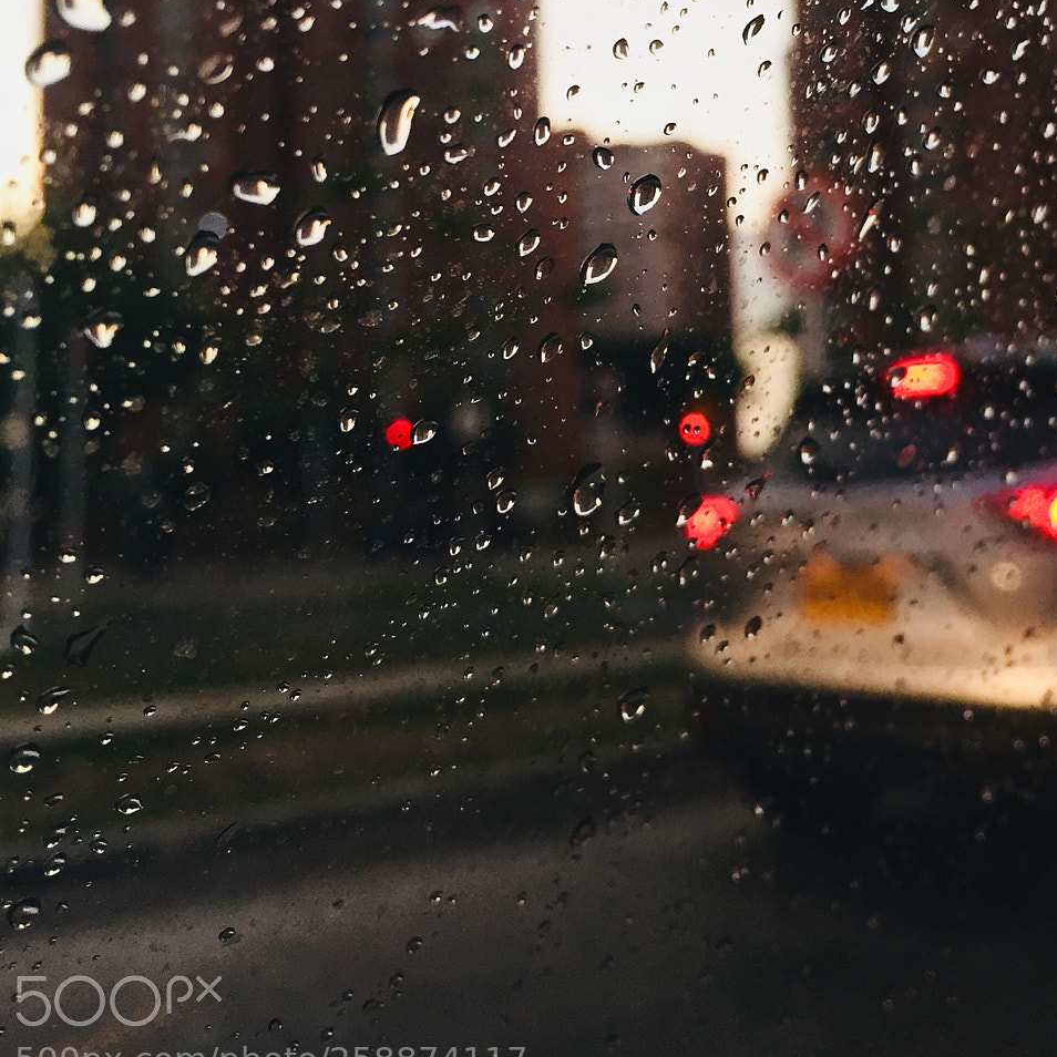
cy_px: 260
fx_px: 1485
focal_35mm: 43
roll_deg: +1.7
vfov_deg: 38.1
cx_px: 612
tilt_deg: +10.1
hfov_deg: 39.1
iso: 40
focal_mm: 4.15
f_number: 2.2
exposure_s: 1/30
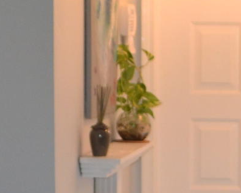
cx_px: 335
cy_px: 177
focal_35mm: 192
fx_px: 1370
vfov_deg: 8.0
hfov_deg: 9.8
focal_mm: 18
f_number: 3.5
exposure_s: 1/60
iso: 500
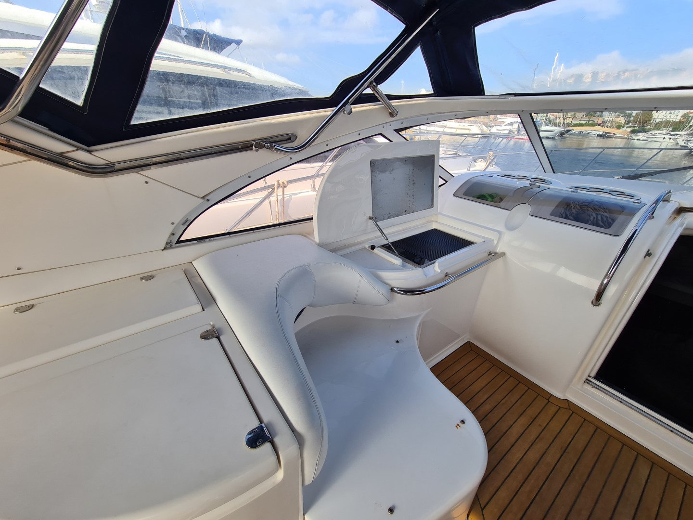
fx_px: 260
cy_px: 260
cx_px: 346
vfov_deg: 89.9
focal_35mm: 13
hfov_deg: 106.2
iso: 50
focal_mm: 2.2
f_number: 2.2
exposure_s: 1/766
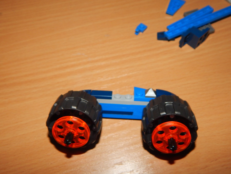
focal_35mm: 34
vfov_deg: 41.8
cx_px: 116
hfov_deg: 54.0
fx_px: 227
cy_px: 87
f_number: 6.7
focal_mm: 6.1
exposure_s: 1/30
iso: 200
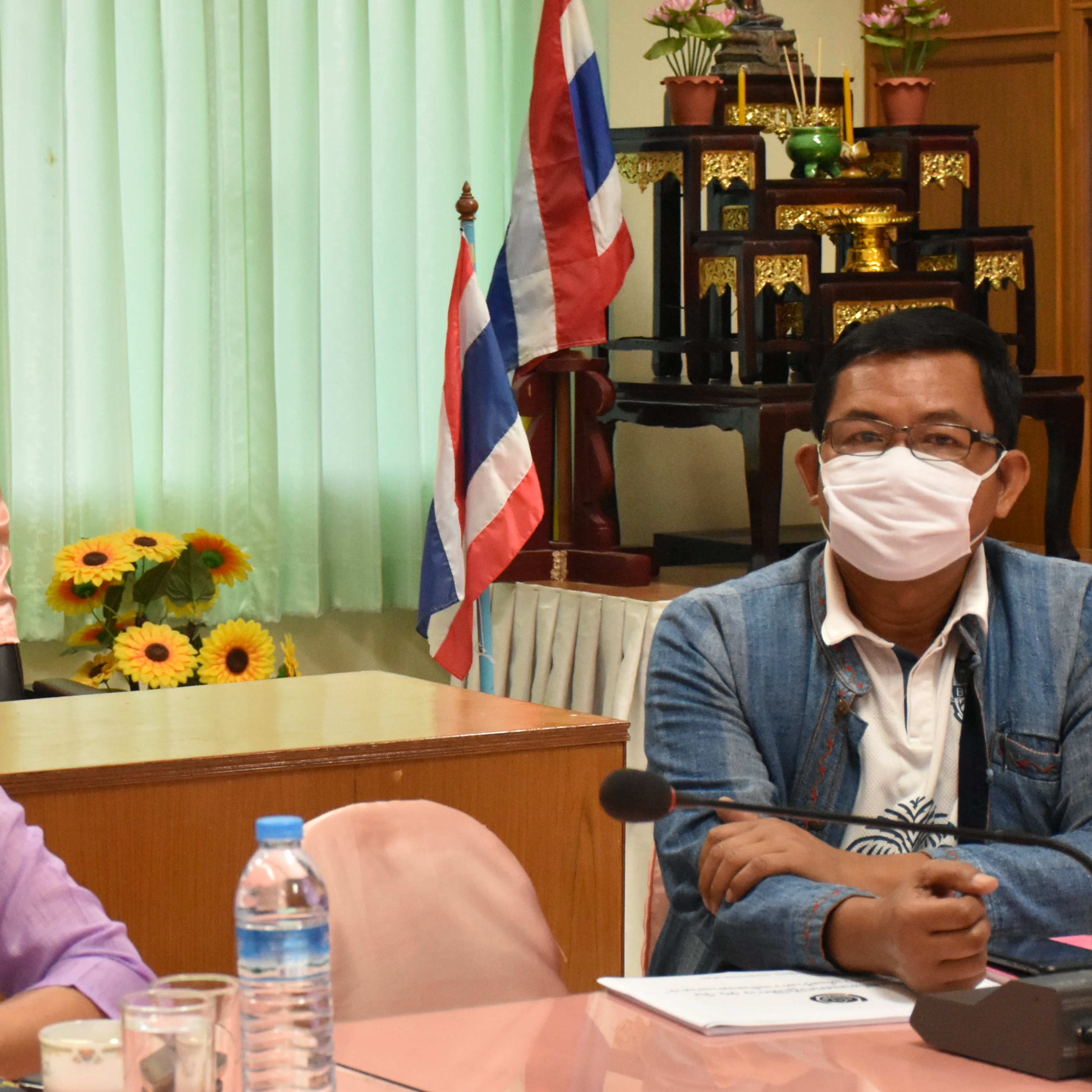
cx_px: 262
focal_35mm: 111
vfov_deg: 15.7
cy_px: 586
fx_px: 3955
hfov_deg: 15.6
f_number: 6.3
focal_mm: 45
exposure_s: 1/160
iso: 3200
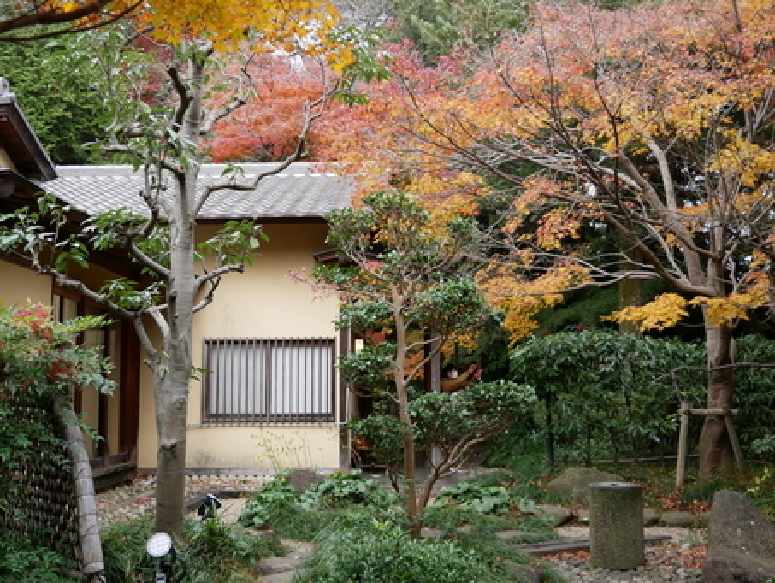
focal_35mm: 45
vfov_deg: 32.2
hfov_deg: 42.0
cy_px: 269
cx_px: 375
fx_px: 1009
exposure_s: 1/125
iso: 200
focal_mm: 17
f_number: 4
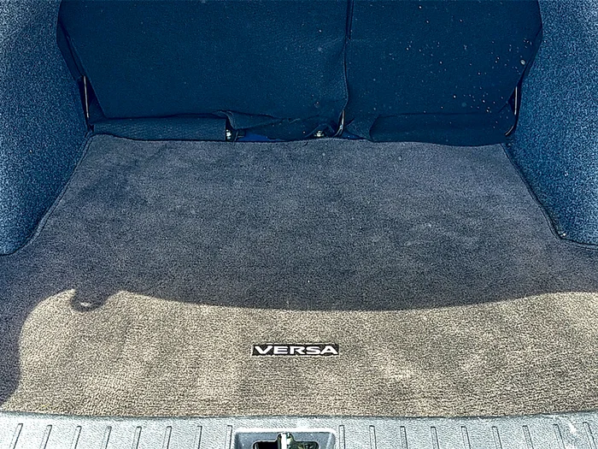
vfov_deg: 42.9
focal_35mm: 33
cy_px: 224
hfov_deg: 55.4
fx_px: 570
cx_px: 299
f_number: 1.78
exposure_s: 1/314
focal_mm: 6.86
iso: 100
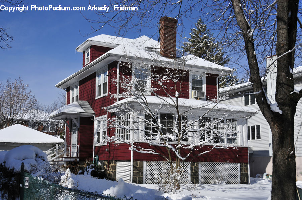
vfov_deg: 28.0
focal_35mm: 48
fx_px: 402
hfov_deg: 41.2
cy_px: 100
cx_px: 151
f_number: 7.1
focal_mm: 32
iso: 200
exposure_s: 1/2000
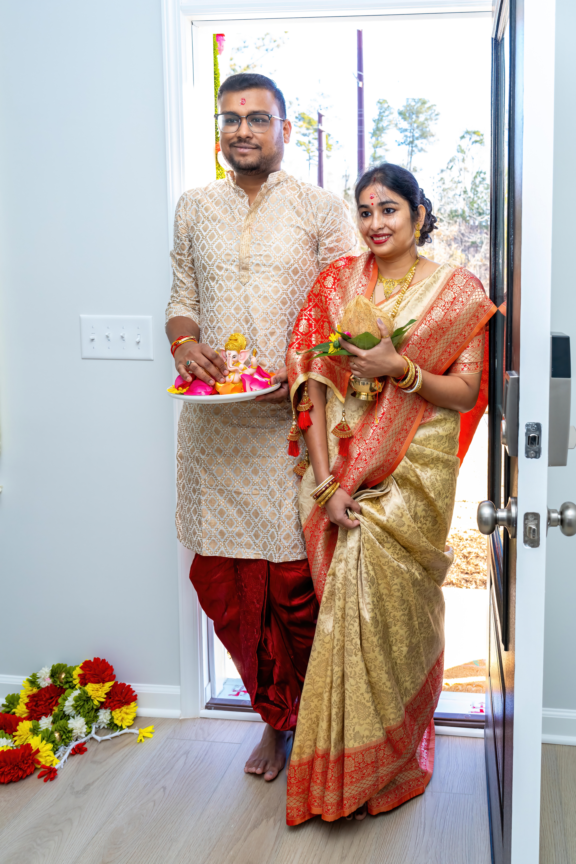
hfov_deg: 45.0
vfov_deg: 63.7
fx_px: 696
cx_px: 288
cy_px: 432
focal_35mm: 29
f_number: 5.6
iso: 1600
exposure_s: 1/250
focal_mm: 29
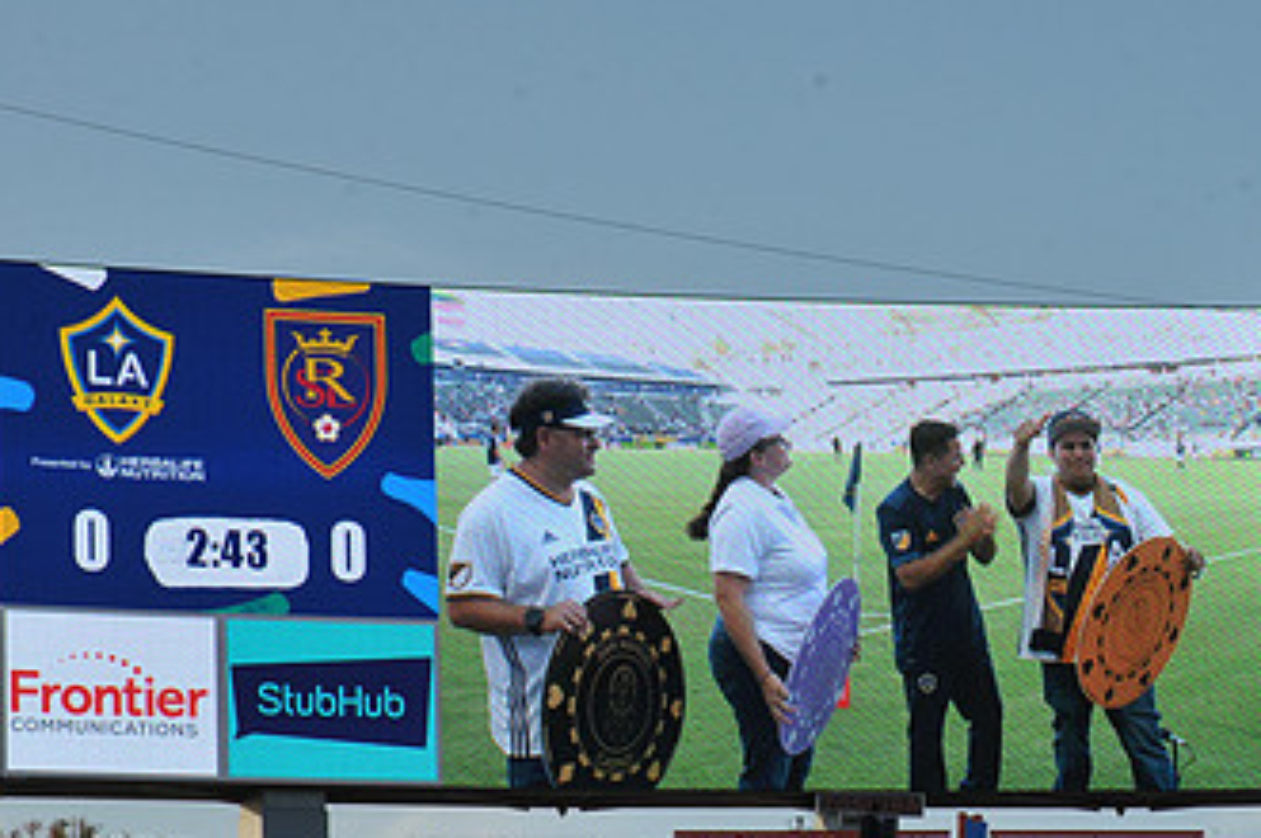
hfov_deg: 11.2
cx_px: 979
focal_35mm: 184
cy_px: 522
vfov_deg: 7.4
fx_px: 6439
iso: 400
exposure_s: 1/500
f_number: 11
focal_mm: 105
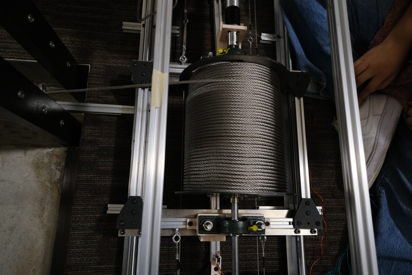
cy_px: 138
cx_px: 206
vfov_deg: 55.1
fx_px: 263
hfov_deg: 76.1
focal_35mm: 23
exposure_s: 1/100
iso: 2500
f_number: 4
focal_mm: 15.1
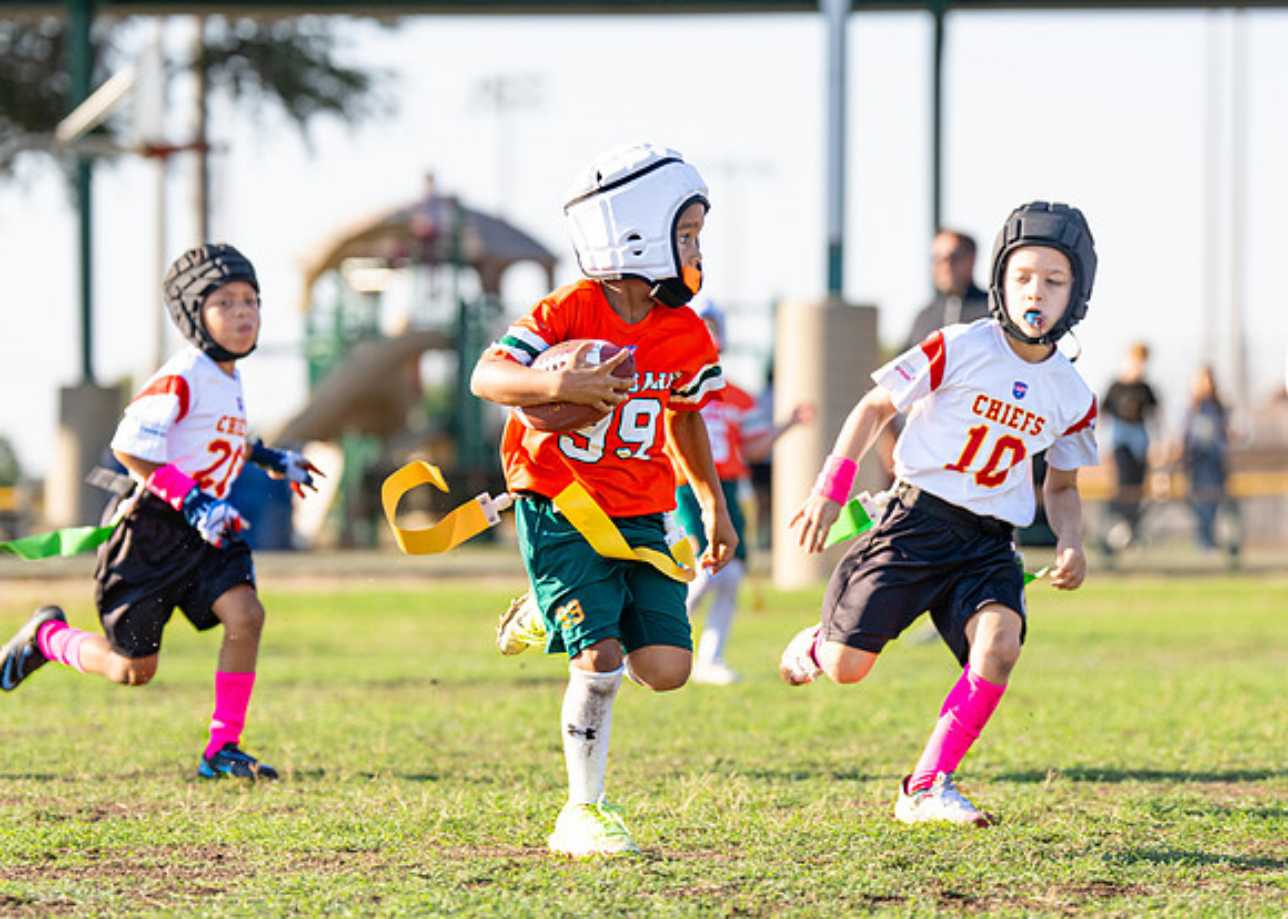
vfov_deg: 6.8
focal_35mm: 210
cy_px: 493
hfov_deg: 9.6
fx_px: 7688
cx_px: 748
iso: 250
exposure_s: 1/1600
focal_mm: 126
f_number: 2.8
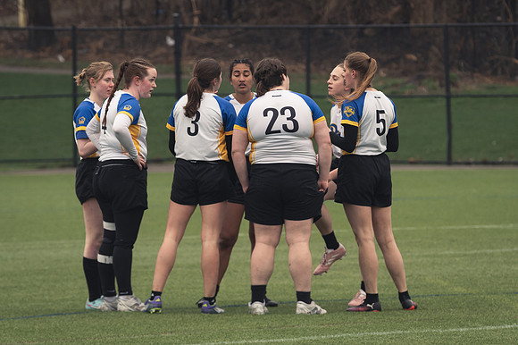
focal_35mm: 390
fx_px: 5608
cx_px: 259
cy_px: 172
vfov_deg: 3.5
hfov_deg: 5.3
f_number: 6.3
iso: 900
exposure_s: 1/800
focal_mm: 260
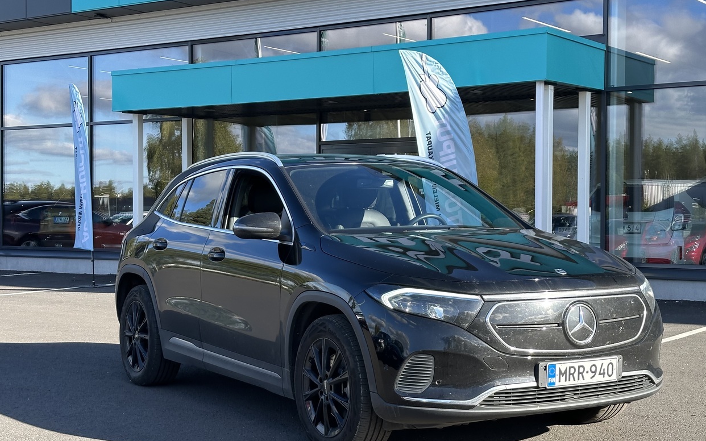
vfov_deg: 22.0
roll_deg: +0.0
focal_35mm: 59
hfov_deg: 34.5
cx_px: 387
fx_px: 1135
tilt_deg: +1.0
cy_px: 235
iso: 64
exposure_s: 1/887
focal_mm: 6.86
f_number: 1.78
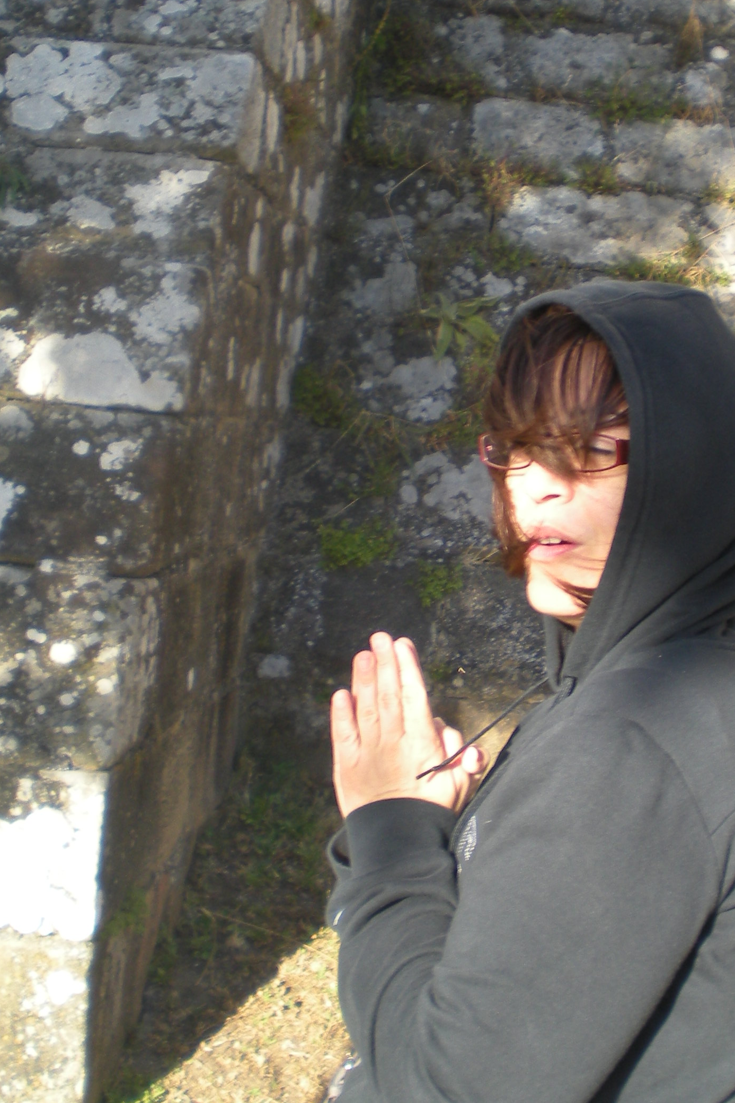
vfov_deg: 32.4
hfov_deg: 21.7
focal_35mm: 62
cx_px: 558
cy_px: 535
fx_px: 1899
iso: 64
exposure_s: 1/172
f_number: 3.1
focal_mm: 6.3
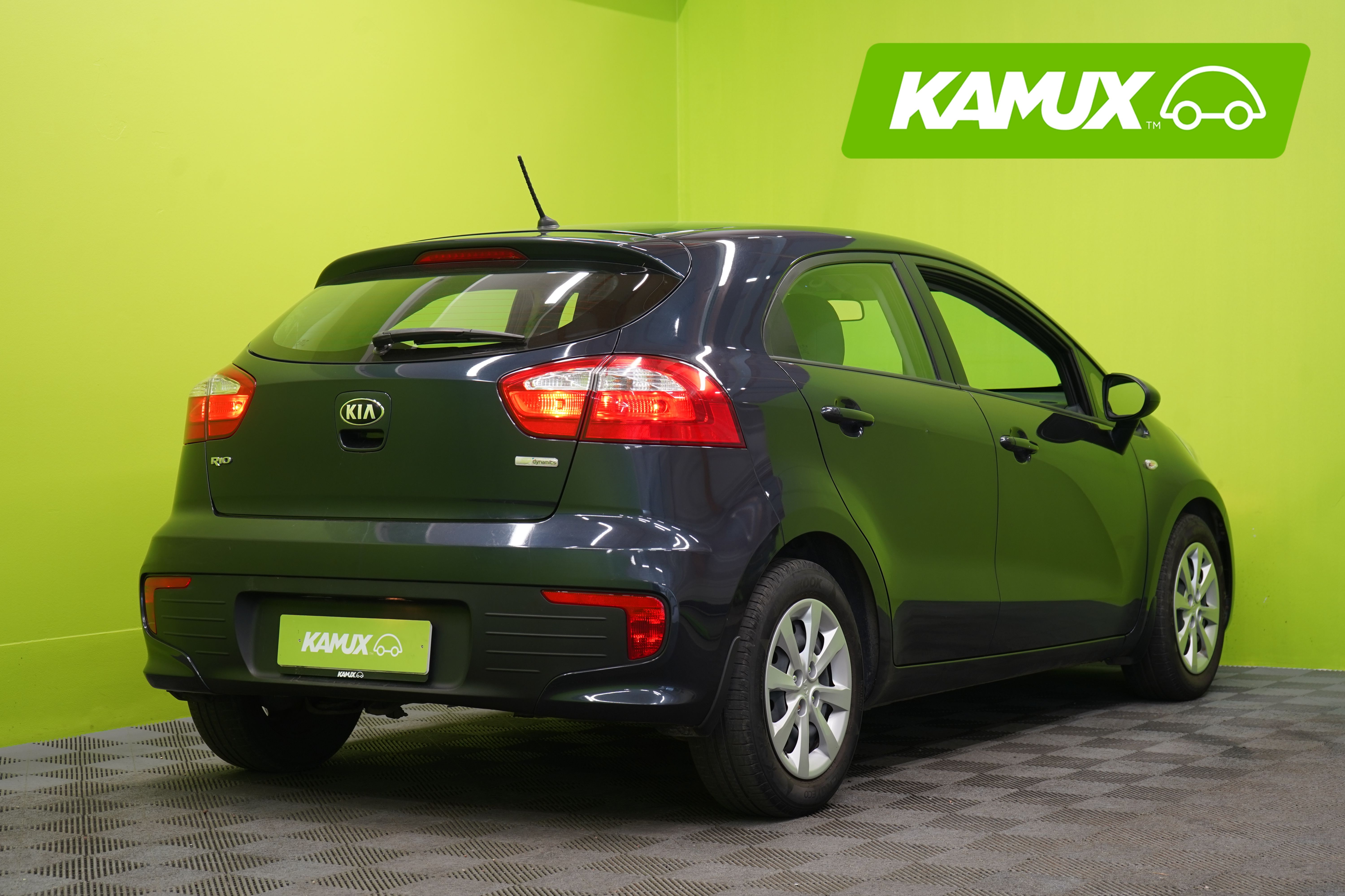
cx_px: 672
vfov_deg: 20.9
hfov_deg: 31.0
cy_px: 448
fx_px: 2428
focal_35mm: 65
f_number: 5.6
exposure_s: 1/25
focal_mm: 65
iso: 400
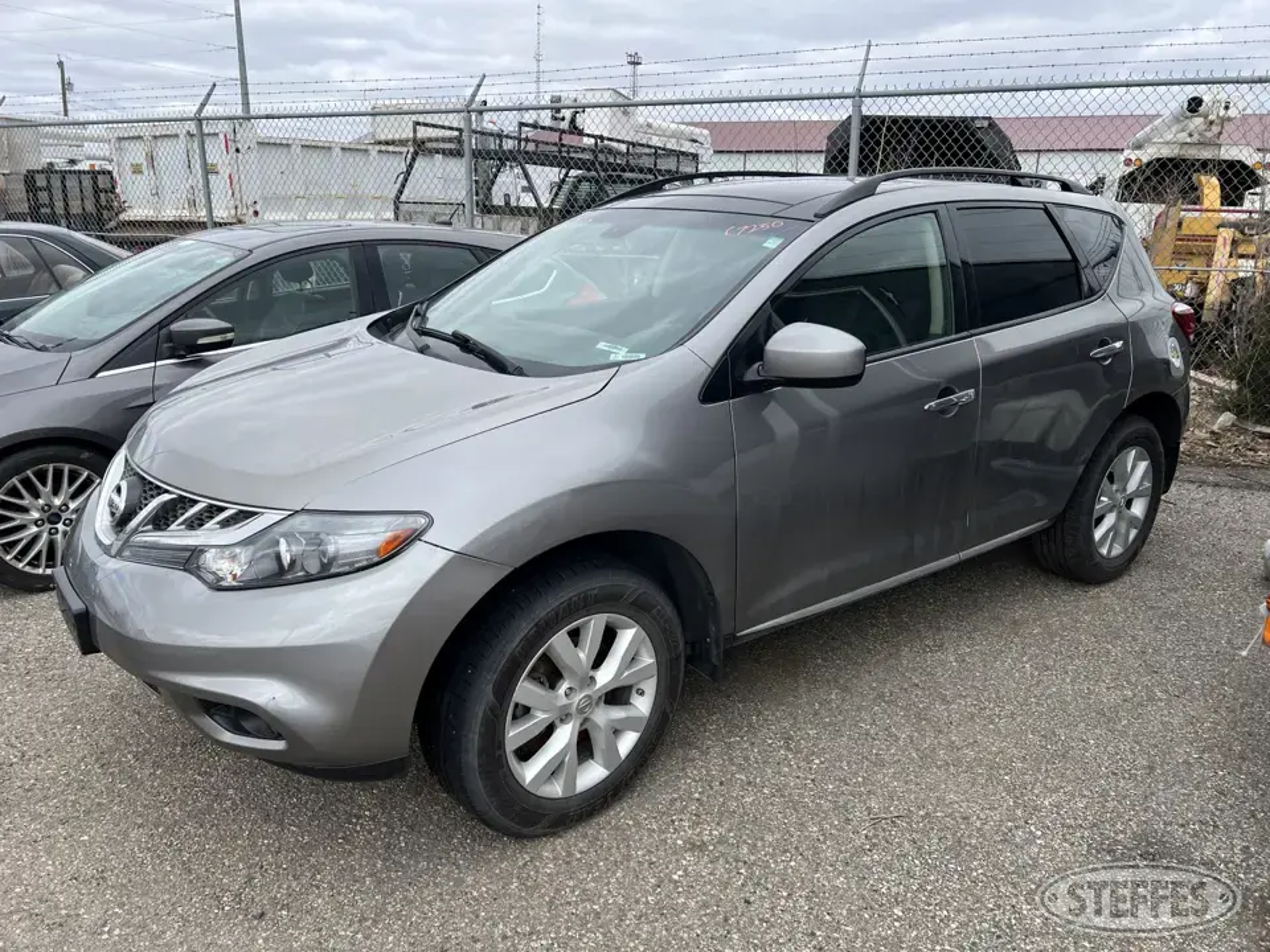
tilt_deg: -10.3
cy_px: 476
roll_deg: +0.5
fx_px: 954
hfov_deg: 67.3
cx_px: 635
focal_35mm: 26
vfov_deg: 53.1
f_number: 1.5
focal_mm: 5.7
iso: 50
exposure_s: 1/2299
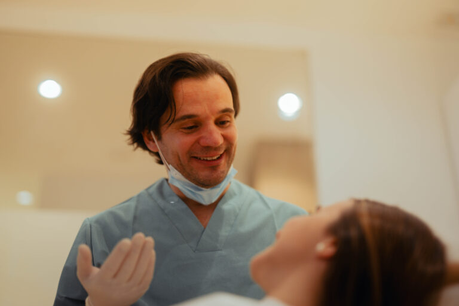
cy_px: 153
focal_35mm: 50
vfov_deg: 27.0
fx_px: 637
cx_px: 230
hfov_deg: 39.6
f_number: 1.4
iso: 400
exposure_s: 1/200
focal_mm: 50
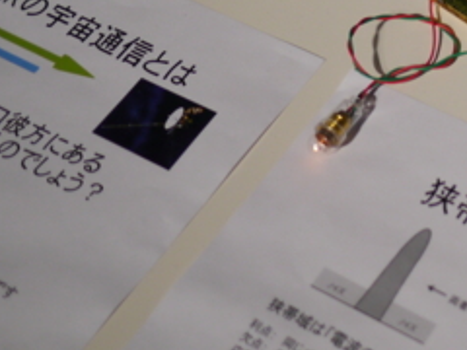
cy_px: -89
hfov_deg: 15.3
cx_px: 671
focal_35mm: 120
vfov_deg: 12.0
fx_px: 1619
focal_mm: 20
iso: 320
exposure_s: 1/60
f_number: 1.7
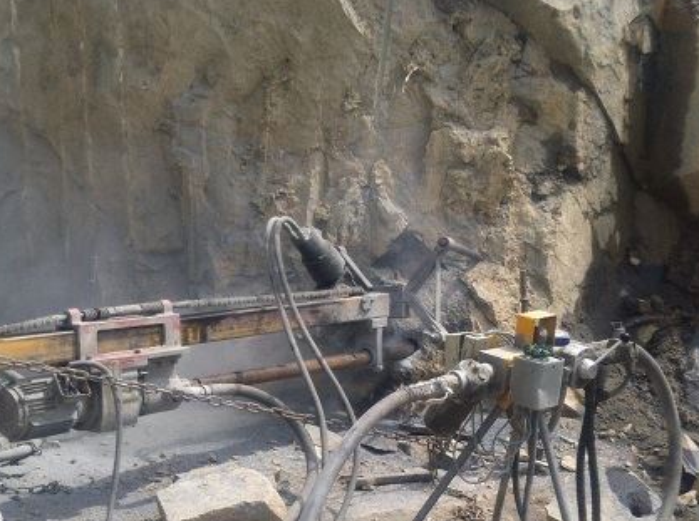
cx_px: 216
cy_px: 378
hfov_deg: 31.9
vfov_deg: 24.1
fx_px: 1209
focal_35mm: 60
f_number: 2.8
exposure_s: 1/1160
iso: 80
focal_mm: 3.85
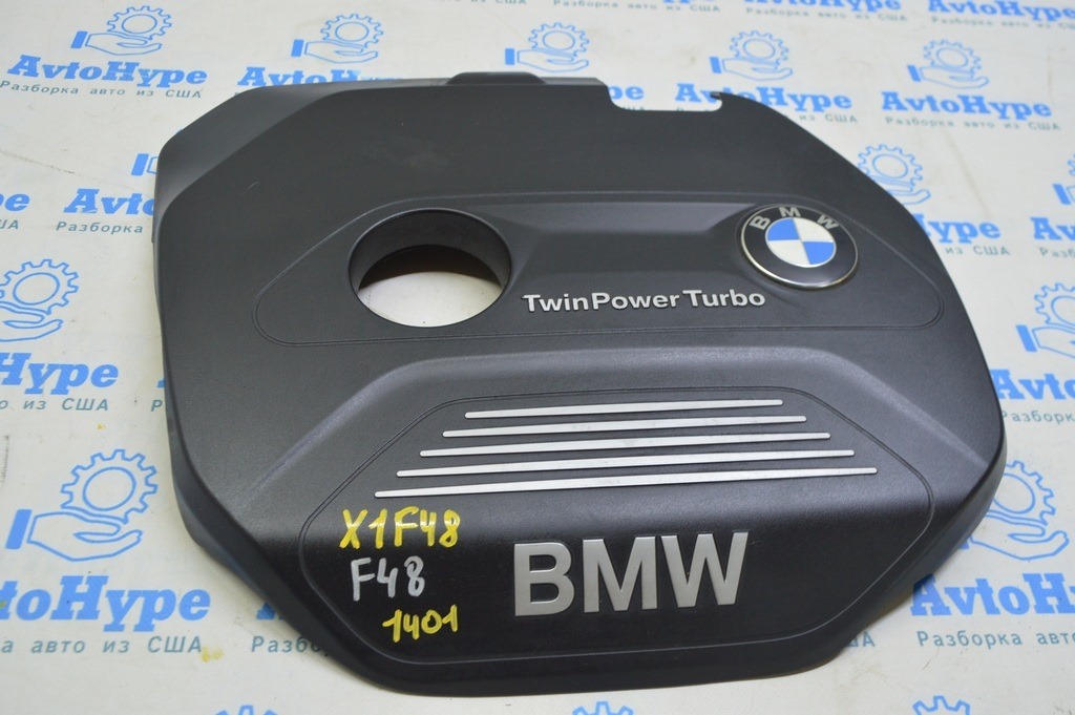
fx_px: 985
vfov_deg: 39.9
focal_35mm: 33
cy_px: 358
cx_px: 538
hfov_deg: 57.3
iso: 400
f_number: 5.6
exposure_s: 1/20
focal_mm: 22
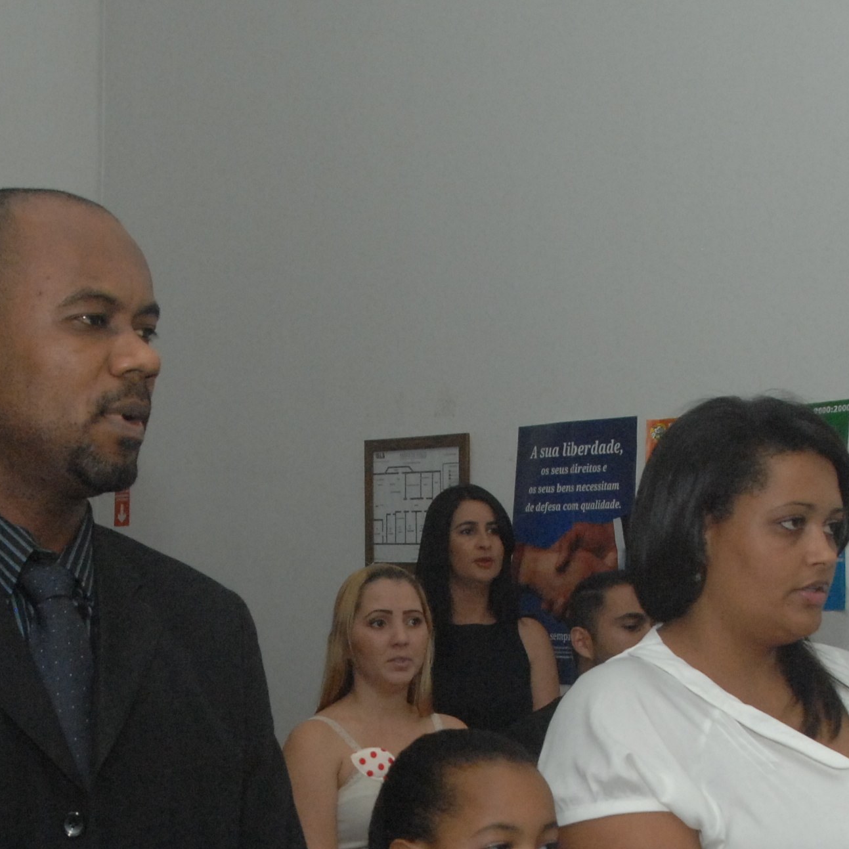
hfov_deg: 22.7
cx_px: 362
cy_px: 766
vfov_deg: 22.2
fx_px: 2109
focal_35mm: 76
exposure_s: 1/250
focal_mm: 18
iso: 800
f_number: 7.1
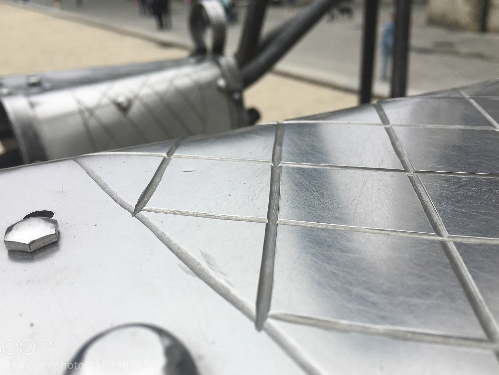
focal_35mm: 32
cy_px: 185
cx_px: 244
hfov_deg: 56.8
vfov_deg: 44.2
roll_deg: +1.8
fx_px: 461
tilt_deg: -23.4
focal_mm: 4.15
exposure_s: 1/718
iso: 25
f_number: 2.2
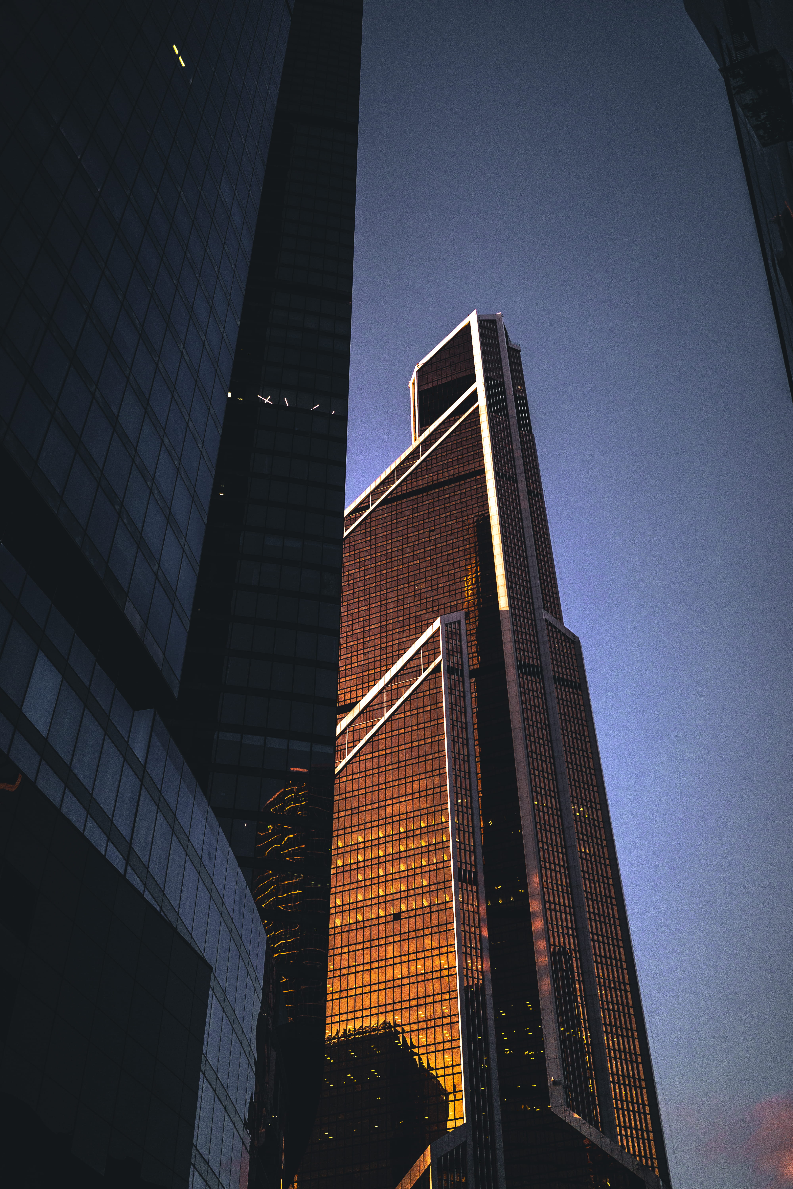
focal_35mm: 35
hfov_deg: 37.9
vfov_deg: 54.4
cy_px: 594
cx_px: 396
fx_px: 1156
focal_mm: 35
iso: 320
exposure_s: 1/1000
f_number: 2.8
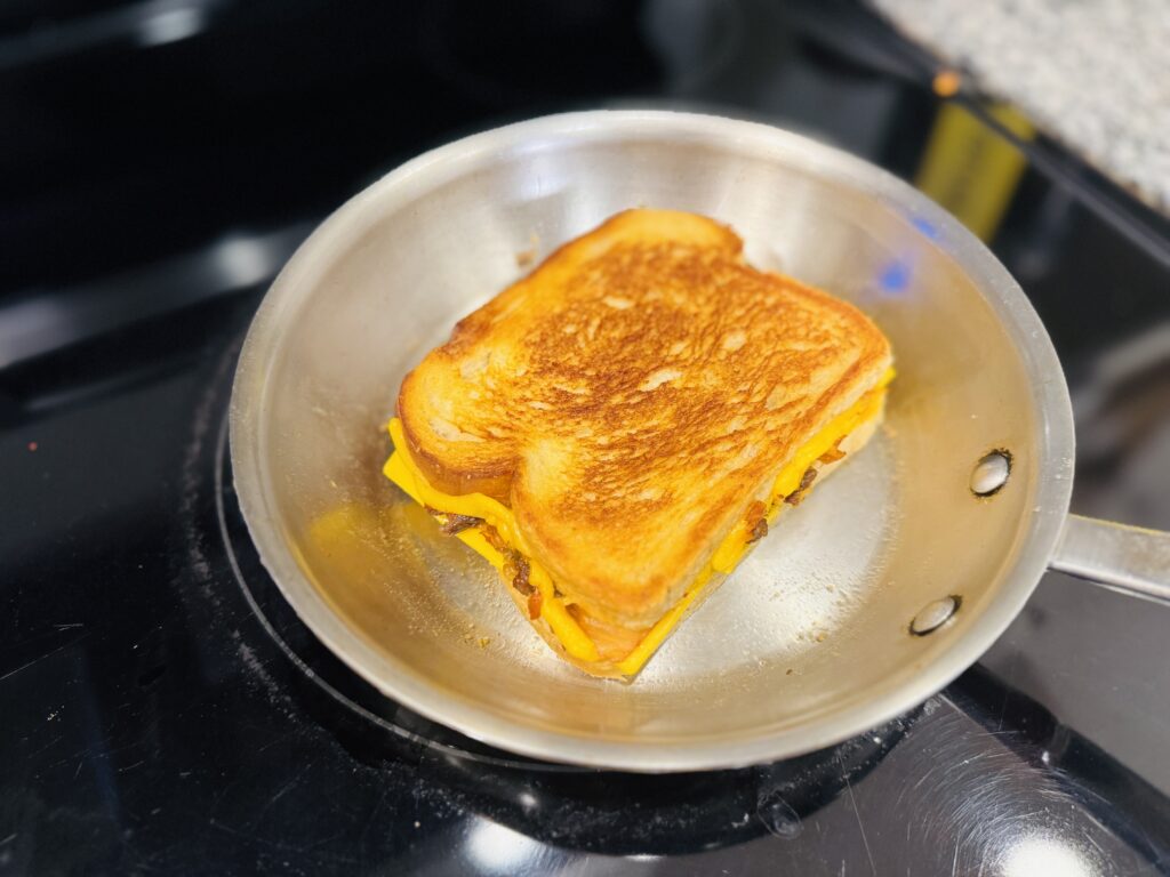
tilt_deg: -55.2
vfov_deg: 56.8
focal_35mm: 24
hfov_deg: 71.6
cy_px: 438
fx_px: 811
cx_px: 585
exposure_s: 1/60
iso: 400
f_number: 1.78
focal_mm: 6.76
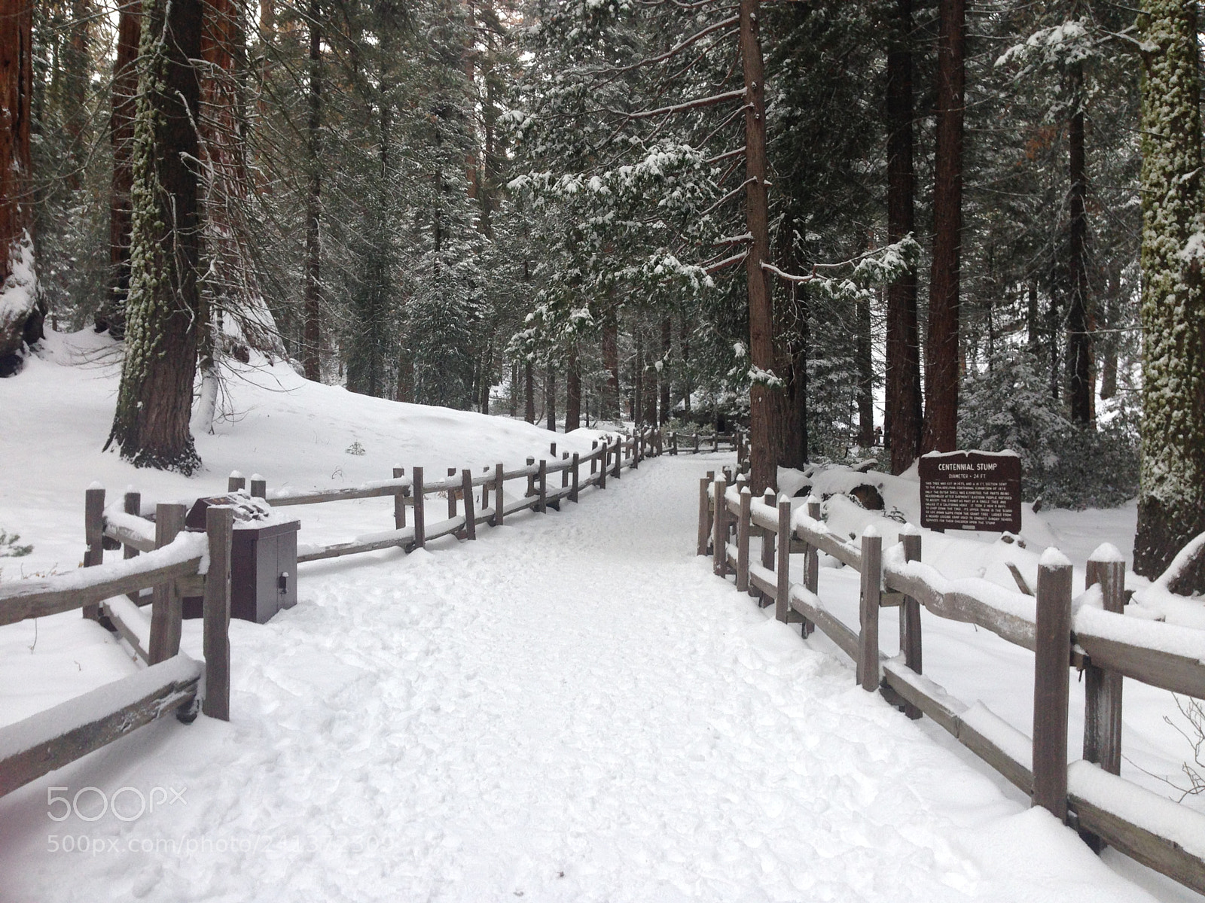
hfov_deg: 55.4
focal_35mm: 33
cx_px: 602
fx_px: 1149
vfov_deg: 42.9
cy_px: 452
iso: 64
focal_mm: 4.12
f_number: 2.4
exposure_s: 1/120
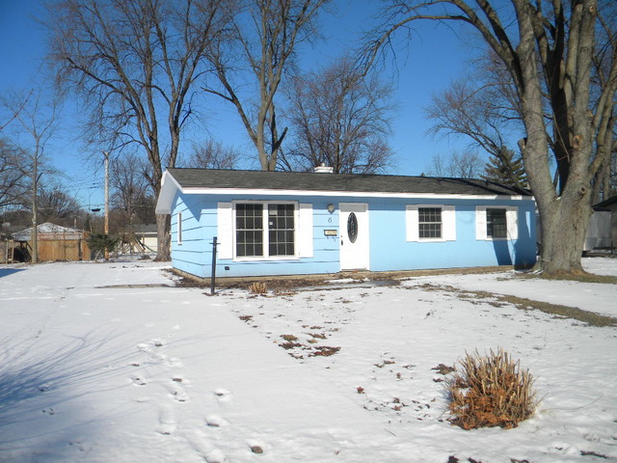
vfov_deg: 49.7
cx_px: 308
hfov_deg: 63.4
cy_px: 232
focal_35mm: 28
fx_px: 499
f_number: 7
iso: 80
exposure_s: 1/506
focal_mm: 5
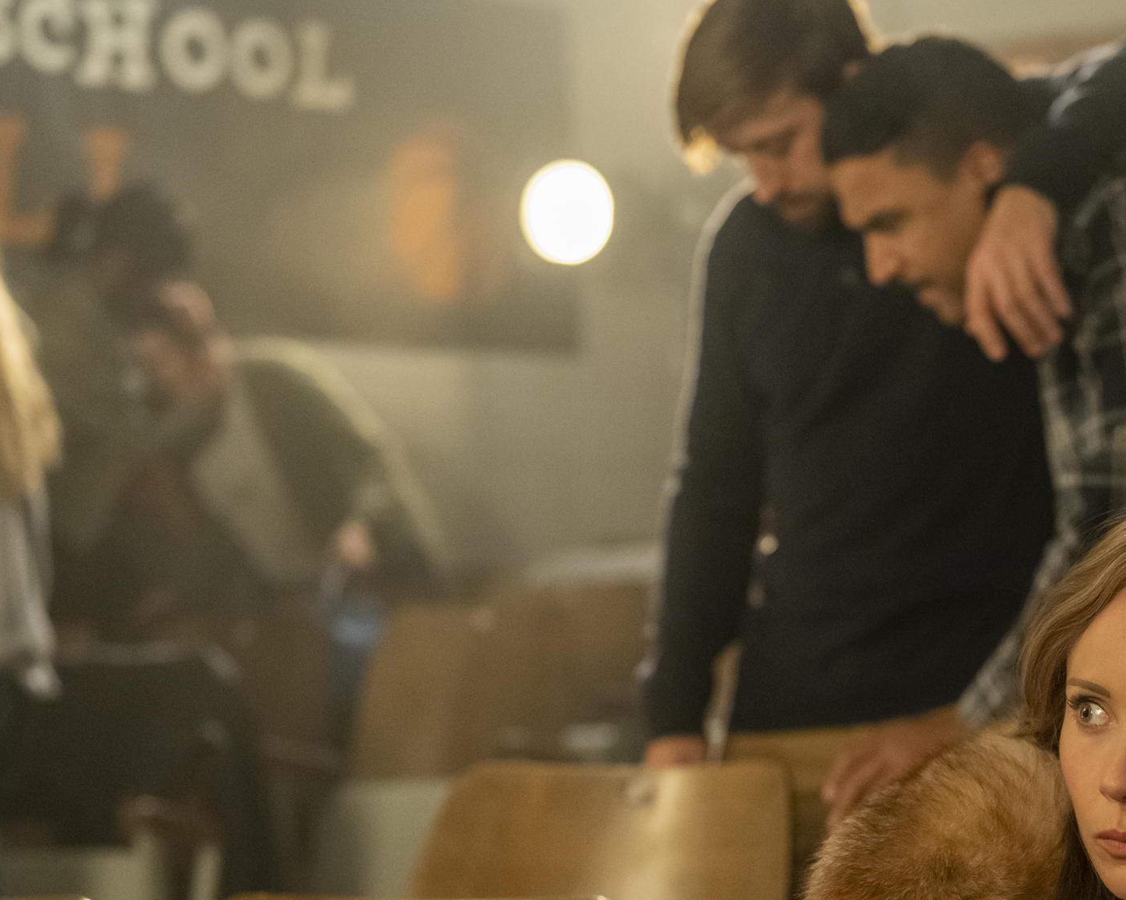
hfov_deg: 18.8
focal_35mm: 101
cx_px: 912
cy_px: 755
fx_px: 3366
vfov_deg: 15.1
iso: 3200
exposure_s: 1/400
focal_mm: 50
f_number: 2.5
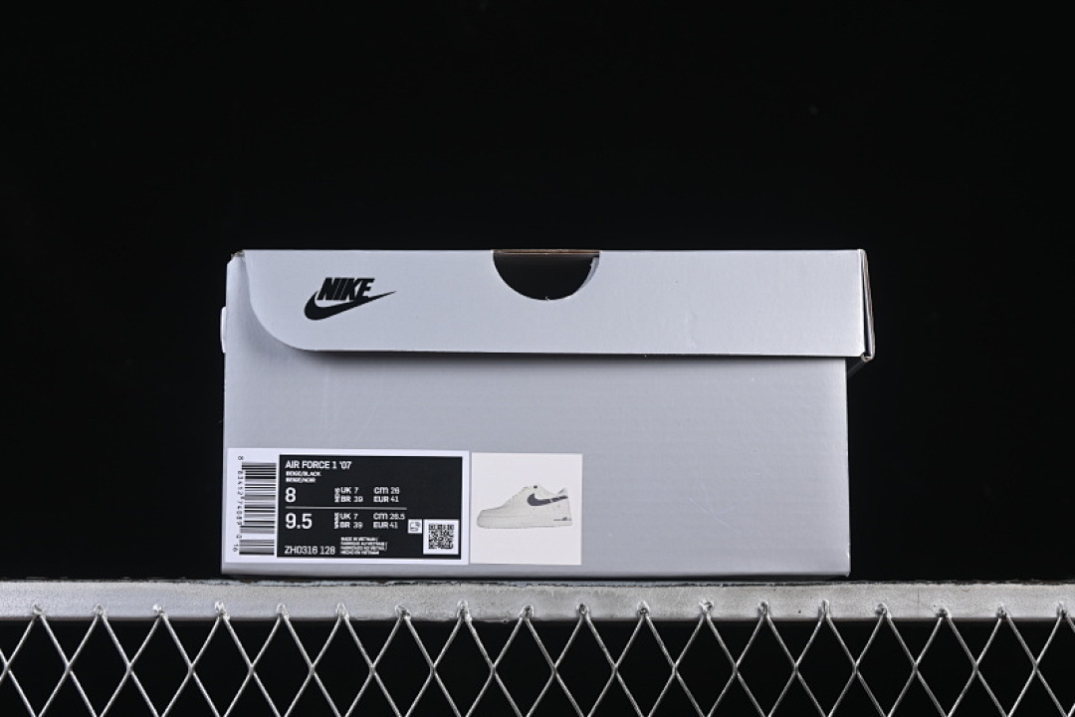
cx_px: 538
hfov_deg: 27.0
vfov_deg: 18.2
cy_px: 358
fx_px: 2239
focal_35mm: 75
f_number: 8
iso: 160
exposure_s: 1/100
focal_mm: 50
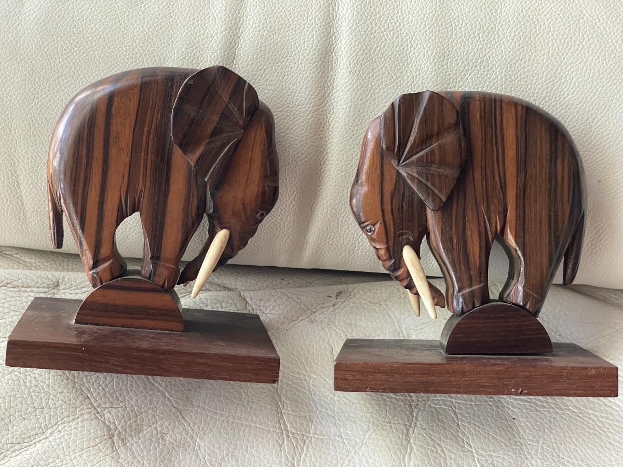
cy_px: 234
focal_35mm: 52
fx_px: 936
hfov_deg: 36.8
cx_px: 312
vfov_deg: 28.0
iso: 200
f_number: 2
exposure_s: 1/87
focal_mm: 6
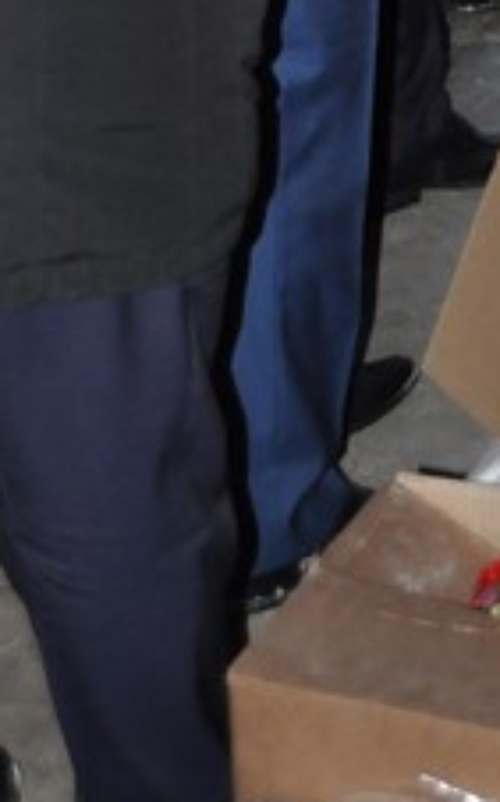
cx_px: 578
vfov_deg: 14.1
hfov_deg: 9.6
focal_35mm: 135
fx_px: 2947
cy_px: -522
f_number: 4.5
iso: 1000
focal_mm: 26
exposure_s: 1/30
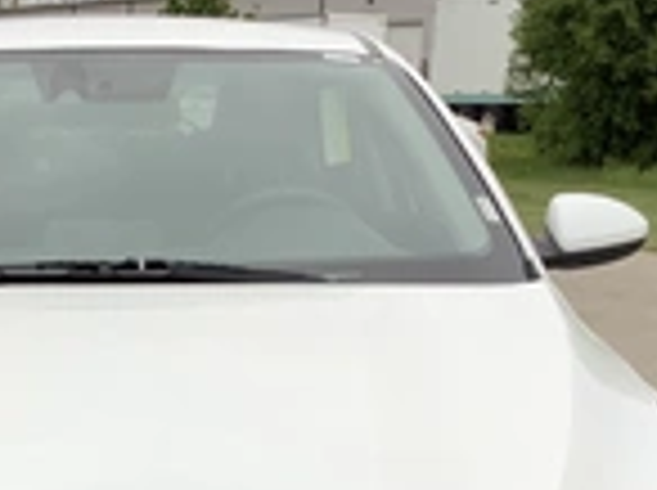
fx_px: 1611
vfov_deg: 16.6
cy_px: 580
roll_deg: -0.5
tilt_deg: -17.6
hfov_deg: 22.7
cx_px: 135
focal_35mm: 85
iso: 25
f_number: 2.4
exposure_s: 1/292
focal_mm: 3.3
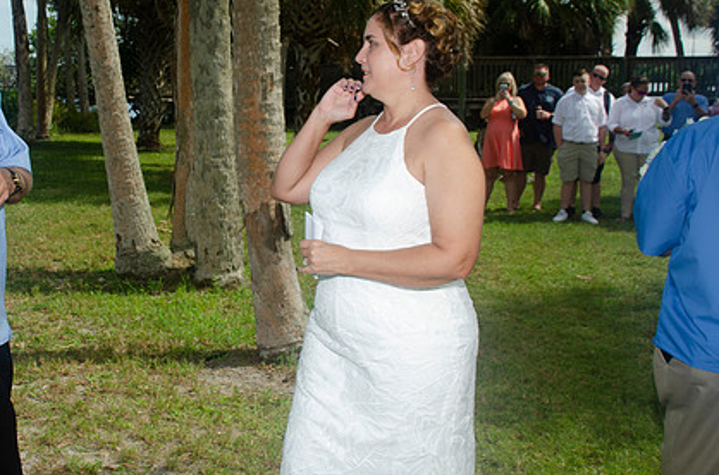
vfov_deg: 26.6
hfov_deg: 39.1
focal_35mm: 50
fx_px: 996
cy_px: 153
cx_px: 225
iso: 100
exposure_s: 1/250
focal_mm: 24
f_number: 9
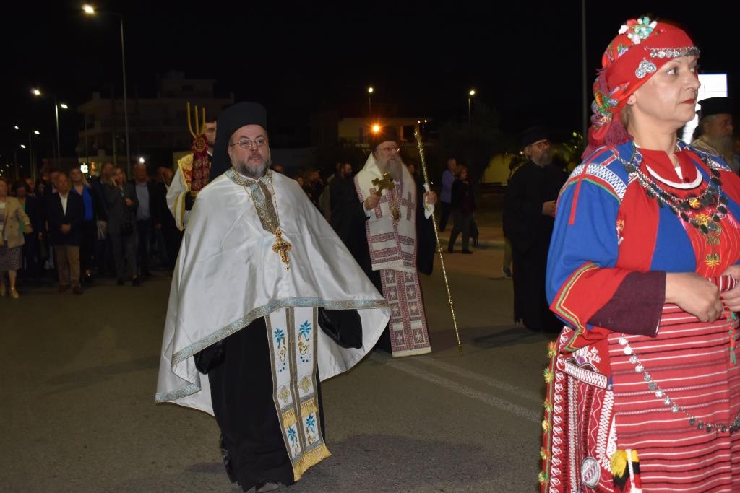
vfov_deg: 35.5
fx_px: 771
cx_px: 370
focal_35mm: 38
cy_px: 246
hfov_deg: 51.3
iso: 640
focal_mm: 25
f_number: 5.6
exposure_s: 1/30
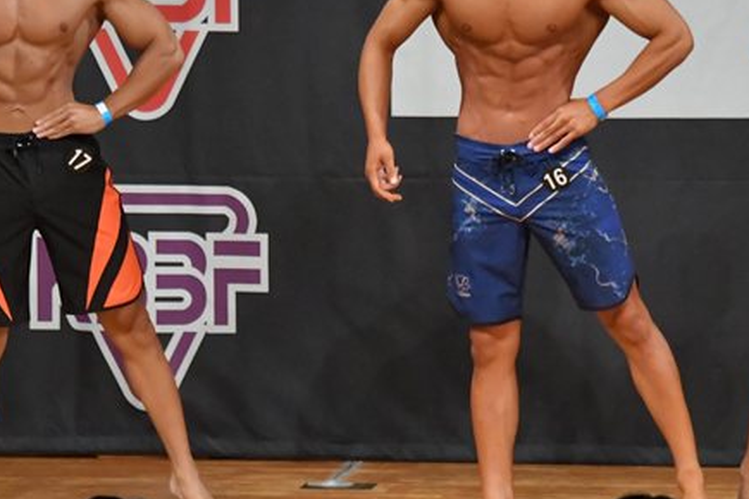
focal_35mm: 454
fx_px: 9445
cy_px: 232
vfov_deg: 3.0
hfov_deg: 4.5
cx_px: 190
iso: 8000
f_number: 5.6
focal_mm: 170
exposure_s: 1/400
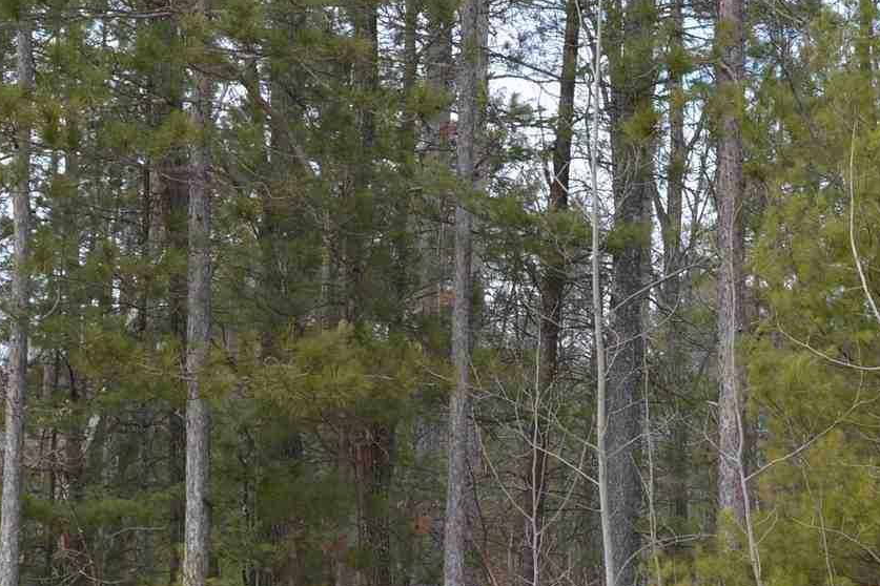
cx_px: 641
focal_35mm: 99
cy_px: 295
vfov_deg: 13.8
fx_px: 2420
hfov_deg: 20.5
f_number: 6.3
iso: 100
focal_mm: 18
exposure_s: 1/160
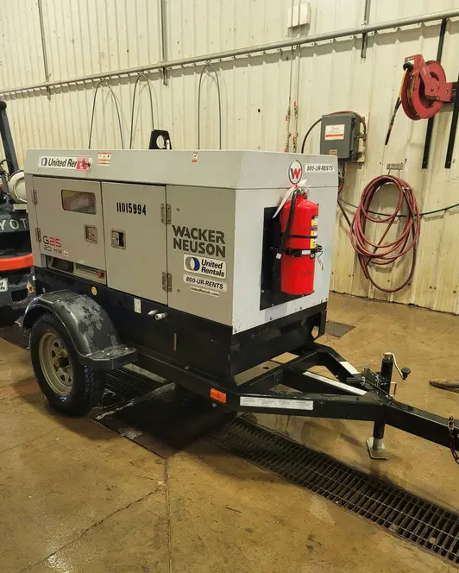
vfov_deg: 62.1
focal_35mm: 28
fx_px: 475
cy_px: 309
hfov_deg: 51.6
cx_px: 231
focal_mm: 5.4
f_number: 1.8
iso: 400
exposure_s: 1/40
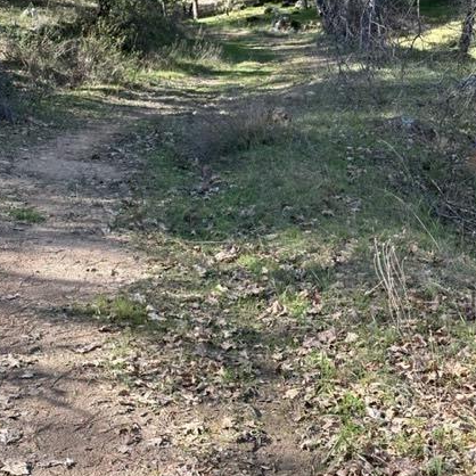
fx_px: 1011
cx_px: 238
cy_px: 161
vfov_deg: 26.3
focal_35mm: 65
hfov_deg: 26.5
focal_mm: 6.86
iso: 64
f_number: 1.78
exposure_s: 1/506
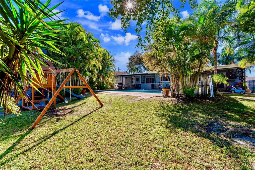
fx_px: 113
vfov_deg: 73.7
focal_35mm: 16
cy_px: 85
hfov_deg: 96.8
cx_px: 128
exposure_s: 1/250
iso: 125
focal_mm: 16
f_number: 9
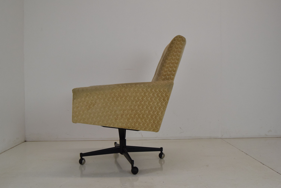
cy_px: 94
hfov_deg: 53.1
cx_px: 140
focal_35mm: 36
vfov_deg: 36.9
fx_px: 281
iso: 1600
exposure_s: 1/320
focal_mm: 24
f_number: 9
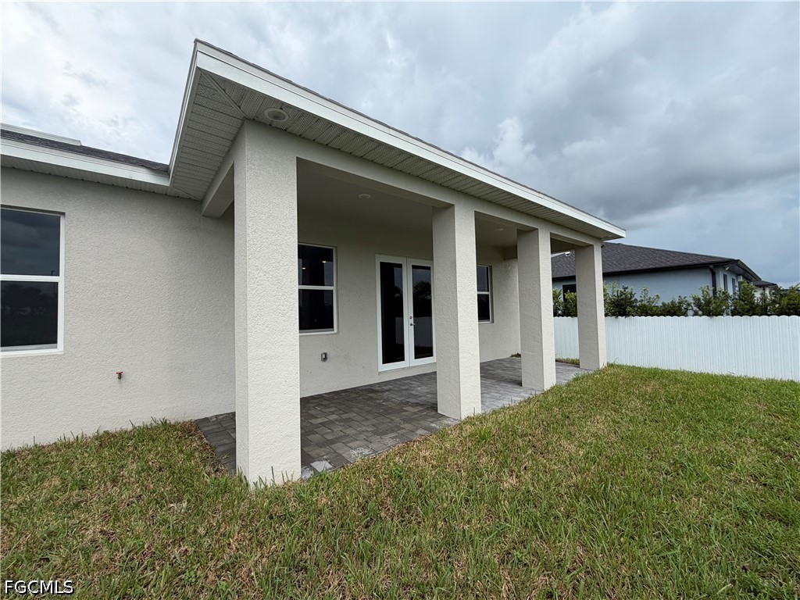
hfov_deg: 102.1
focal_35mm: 14
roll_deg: +0.7
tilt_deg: +1.8
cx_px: 400
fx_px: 324
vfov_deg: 85.7
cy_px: 300
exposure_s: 1/770
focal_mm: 2.22
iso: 32
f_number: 2.2
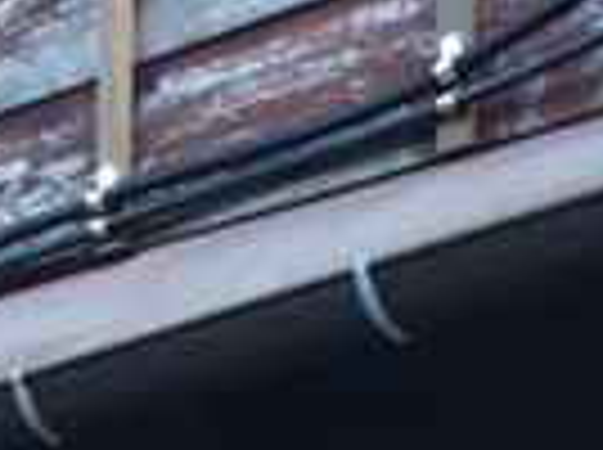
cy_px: 1040
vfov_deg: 6.4
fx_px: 3860
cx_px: -464
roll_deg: +0.5
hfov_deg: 8.6
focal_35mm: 222
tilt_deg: +4.7
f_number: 2.2
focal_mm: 4.15
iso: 32
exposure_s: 1/40
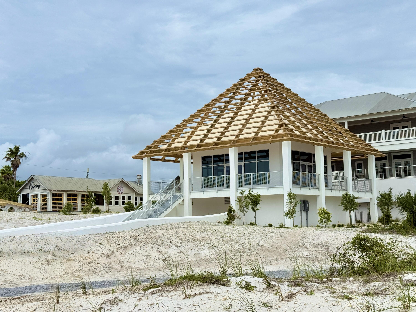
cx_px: 208
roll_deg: +2.1
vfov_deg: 30.3
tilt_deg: +6.8
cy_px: 156
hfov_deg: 39.7
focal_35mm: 48
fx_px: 577
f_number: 1.78
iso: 64
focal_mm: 6.76
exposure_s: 1/11364
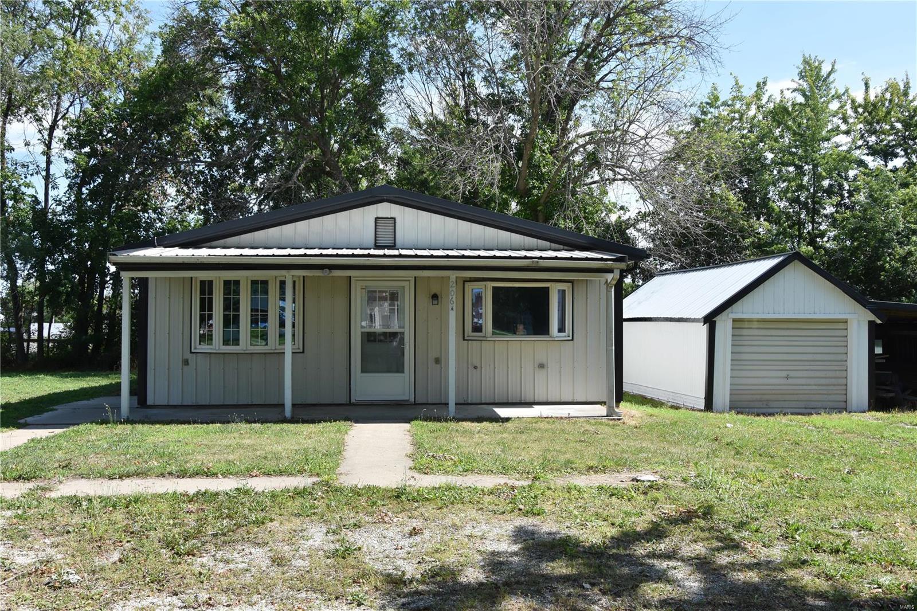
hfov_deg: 57.2
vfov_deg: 40.0
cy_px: 306
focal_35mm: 33
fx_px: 840
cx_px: 458
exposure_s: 1/500
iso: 500
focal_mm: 22
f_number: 8
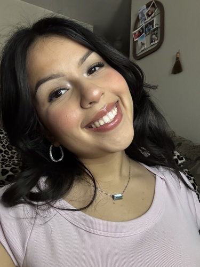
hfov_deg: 46.8
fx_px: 231
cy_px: 134
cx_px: 100
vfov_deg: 60.0
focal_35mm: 30
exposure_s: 1/40
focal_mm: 2.69
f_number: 1.9
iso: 400
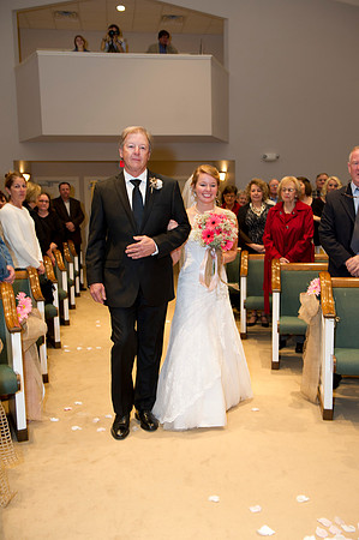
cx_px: 180
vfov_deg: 54.5
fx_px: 525
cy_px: 270
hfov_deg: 37.8
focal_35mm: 35
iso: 1250
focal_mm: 35
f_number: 4
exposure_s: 1/80
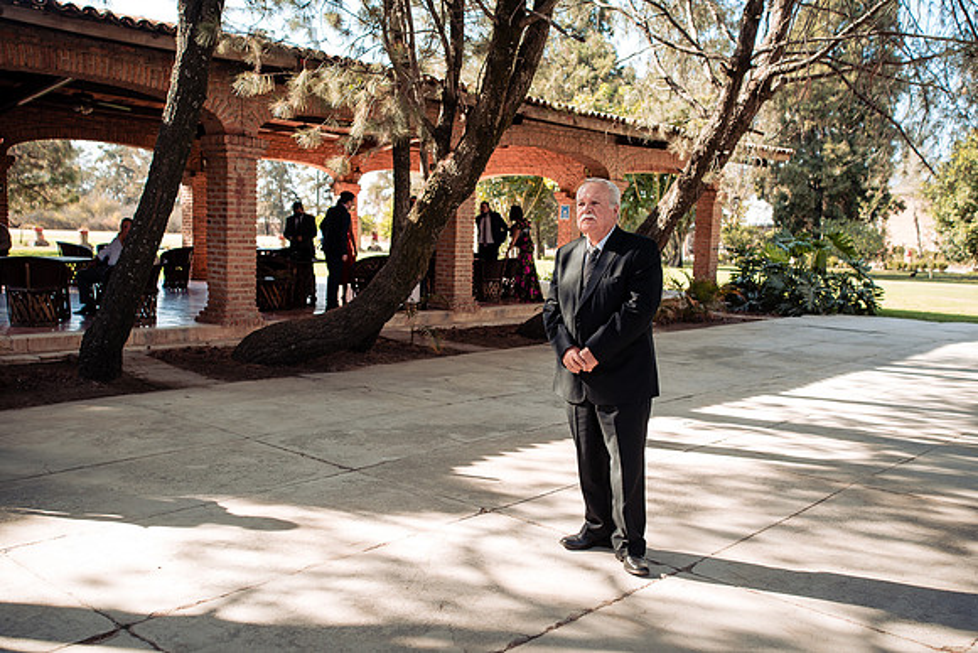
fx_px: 951
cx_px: 489
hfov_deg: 54.4
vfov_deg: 37.9
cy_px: 326
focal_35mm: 35
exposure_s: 1/160
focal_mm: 35
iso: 100
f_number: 4
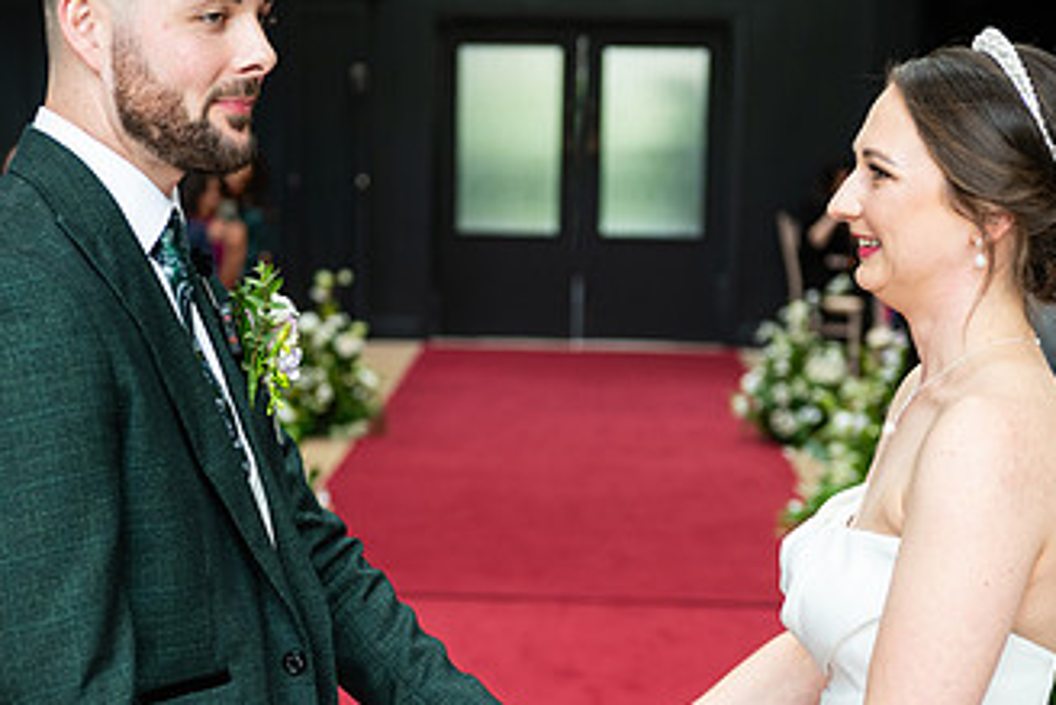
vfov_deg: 14.9
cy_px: 436
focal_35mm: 92
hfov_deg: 22.1
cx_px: 509
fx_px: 2700
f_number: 3.5
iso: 400
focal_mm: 52
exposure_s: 1/200
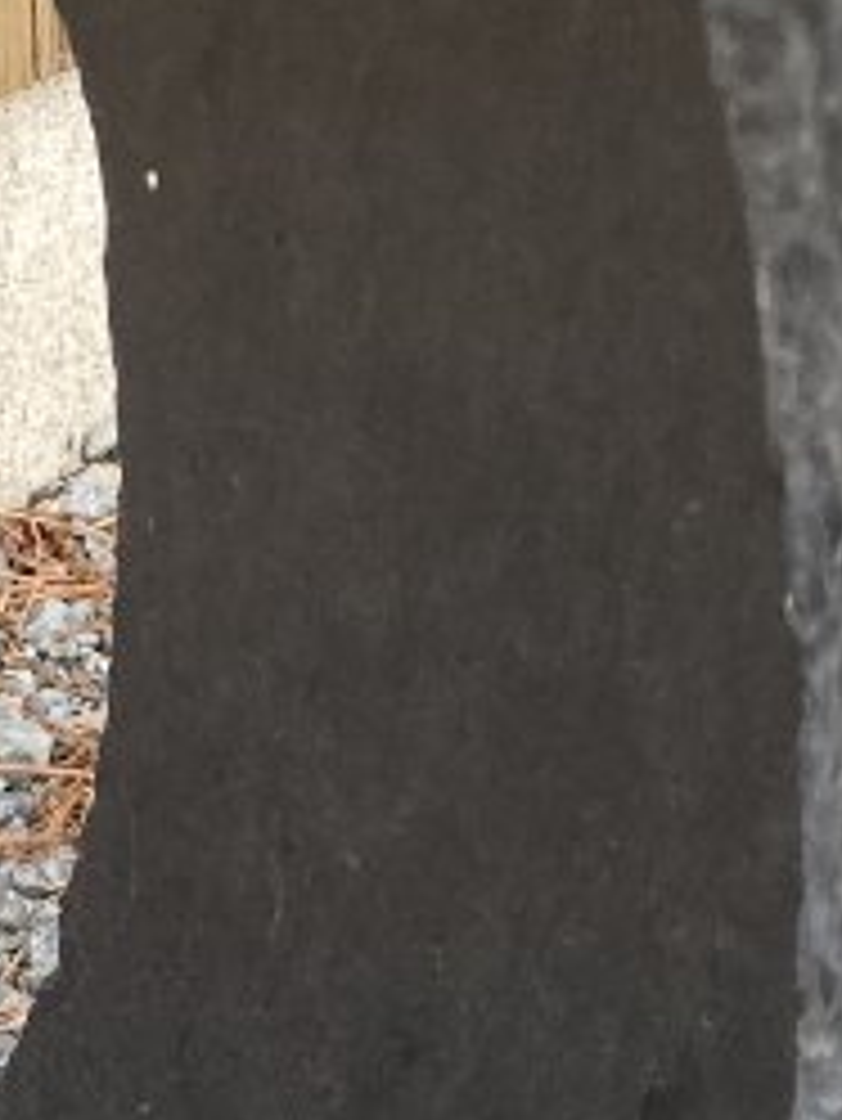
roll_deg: +0.6
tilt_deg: -37.1
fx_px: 4375
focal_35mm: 135
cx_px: 212
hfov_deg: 11.0
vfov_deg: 12.5
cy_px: 2352
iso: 32
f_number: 1.8
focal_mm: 3.99
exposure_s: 1/121
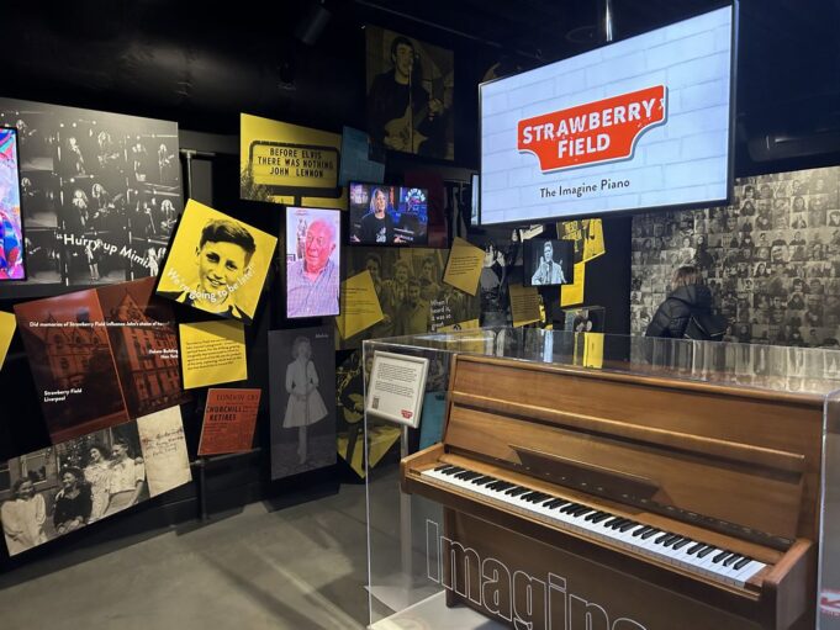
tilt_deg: -1.5
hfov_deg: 67.3
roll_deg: +0.5
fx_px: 631
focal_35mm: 26
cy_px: 315
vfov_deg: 53.1
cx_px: 420
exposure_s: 1/60
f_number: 1.5
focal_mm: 5.7
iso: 500
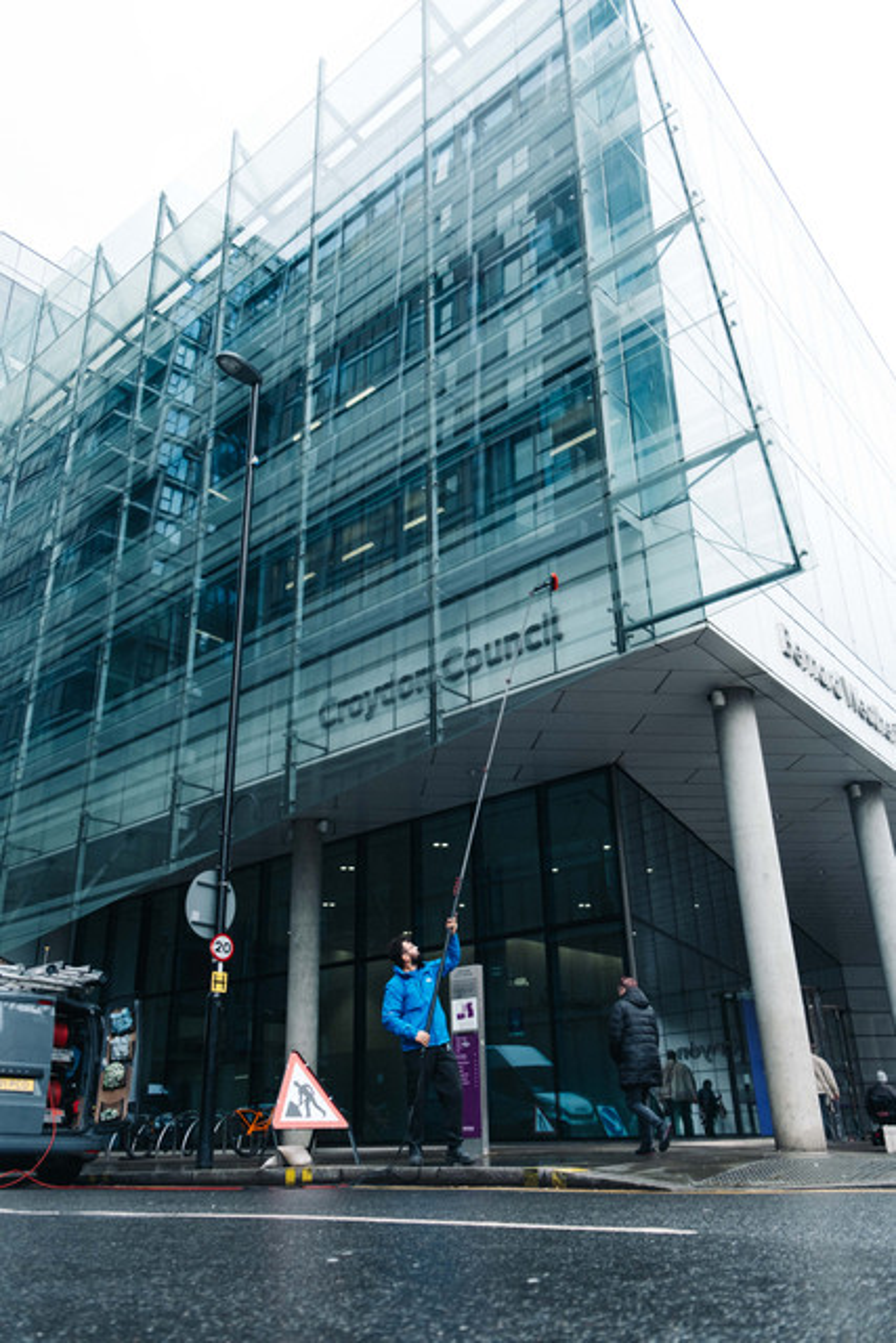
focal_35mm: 27
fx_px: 1007
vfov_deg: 67.4
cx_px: 448
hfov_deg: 48.0
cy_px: 672
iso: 200
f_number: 2.8
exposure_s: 1/250
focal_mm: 18
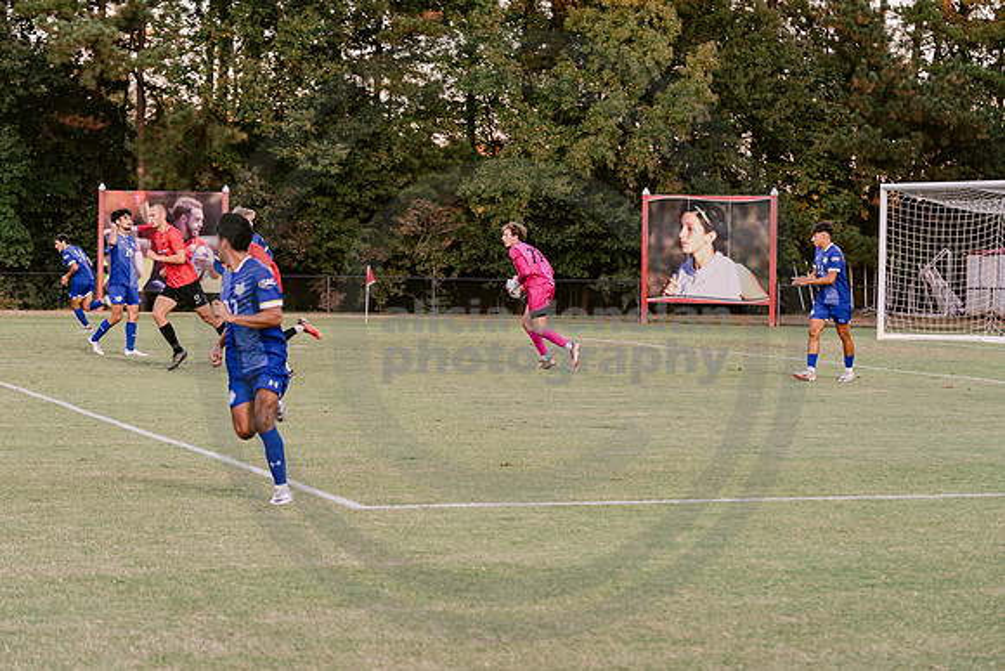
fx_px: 2513
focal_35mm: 90
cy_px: 336
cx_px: 502
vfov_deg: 15.2
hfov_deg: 22.6
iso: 640
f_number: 4
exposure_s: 1/200
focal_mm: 90
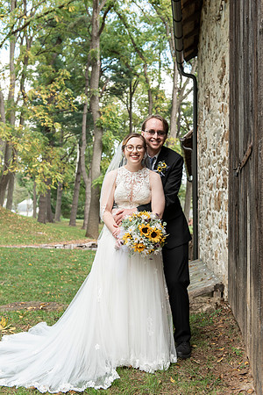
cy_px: 198
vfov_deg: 43.6
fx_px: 493
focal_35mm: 45
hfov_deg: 29.9
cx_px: 132
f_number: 4
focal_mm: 45
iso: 400
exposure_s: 1/250
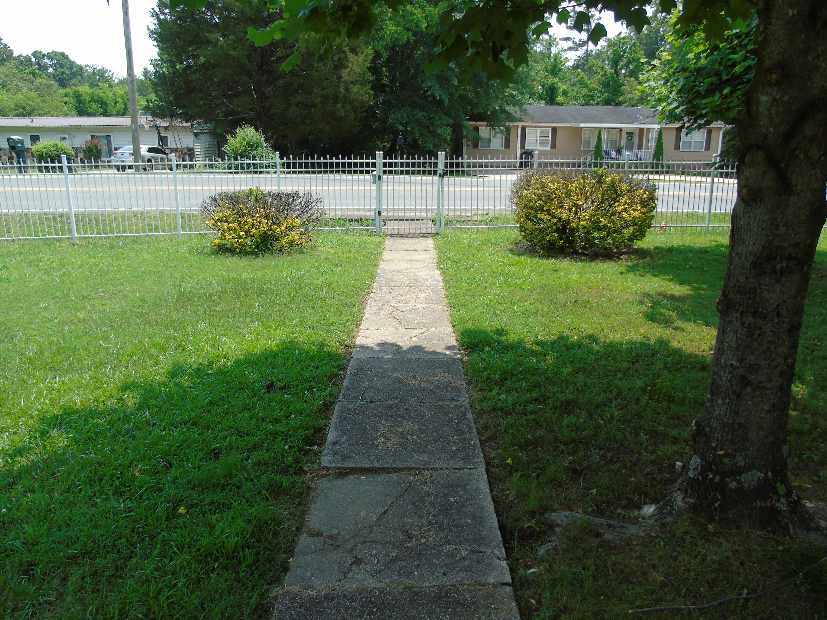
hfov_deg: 69.4
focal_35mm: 25
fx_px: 597
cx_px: 414
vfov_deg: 54.9
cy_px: 310
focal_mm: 4.4
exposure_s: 1/400
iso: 80
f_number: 3.4
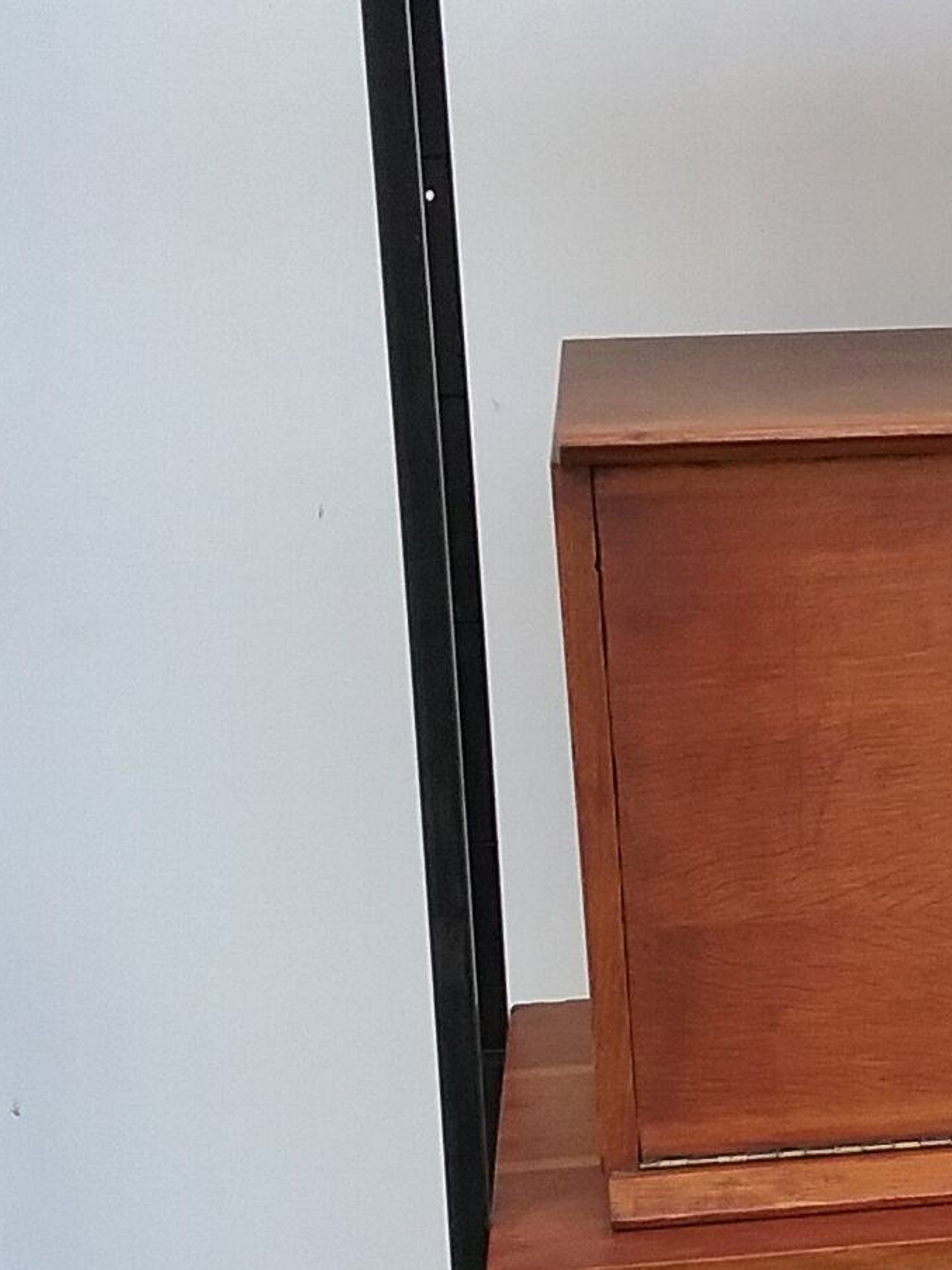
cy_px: 810
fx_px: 3264
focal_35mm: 89
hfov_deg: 15.8
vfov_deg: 22.0
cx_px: 1237
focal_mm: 3.3
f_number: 2.2
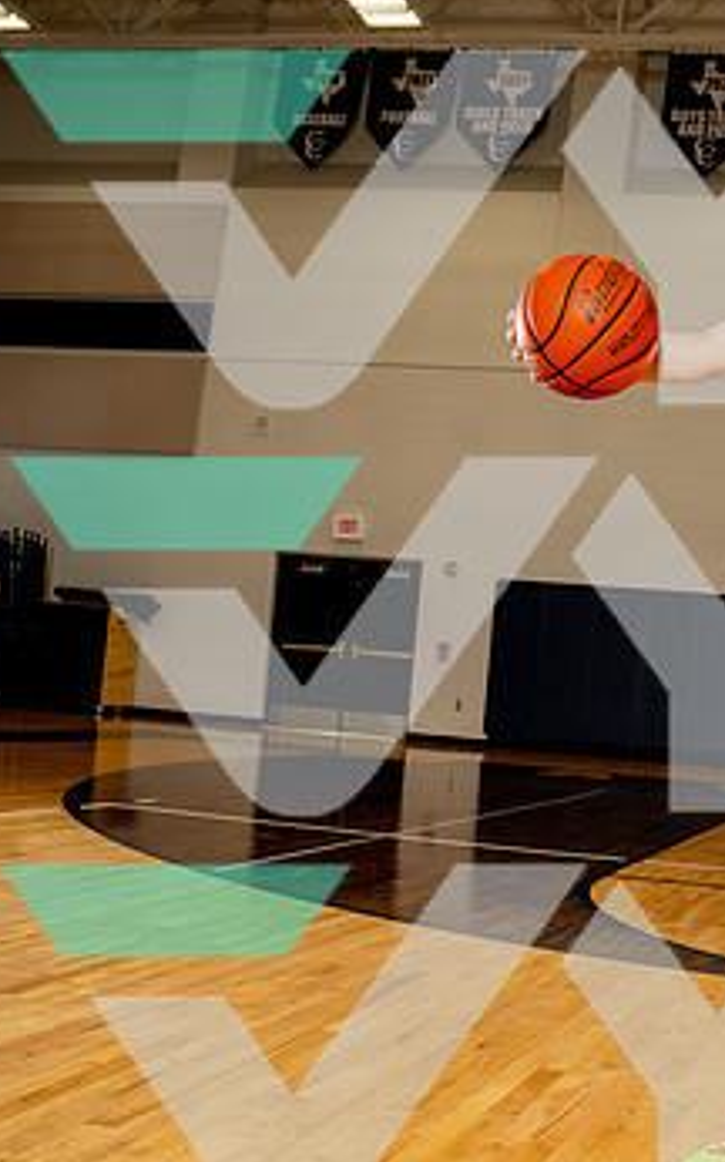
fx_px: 1297
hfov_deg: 27.5
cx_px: 866
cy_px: 636
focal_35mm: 41
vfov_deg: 48.2
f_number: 5.6
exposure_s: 1/250
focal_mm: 24
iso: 400
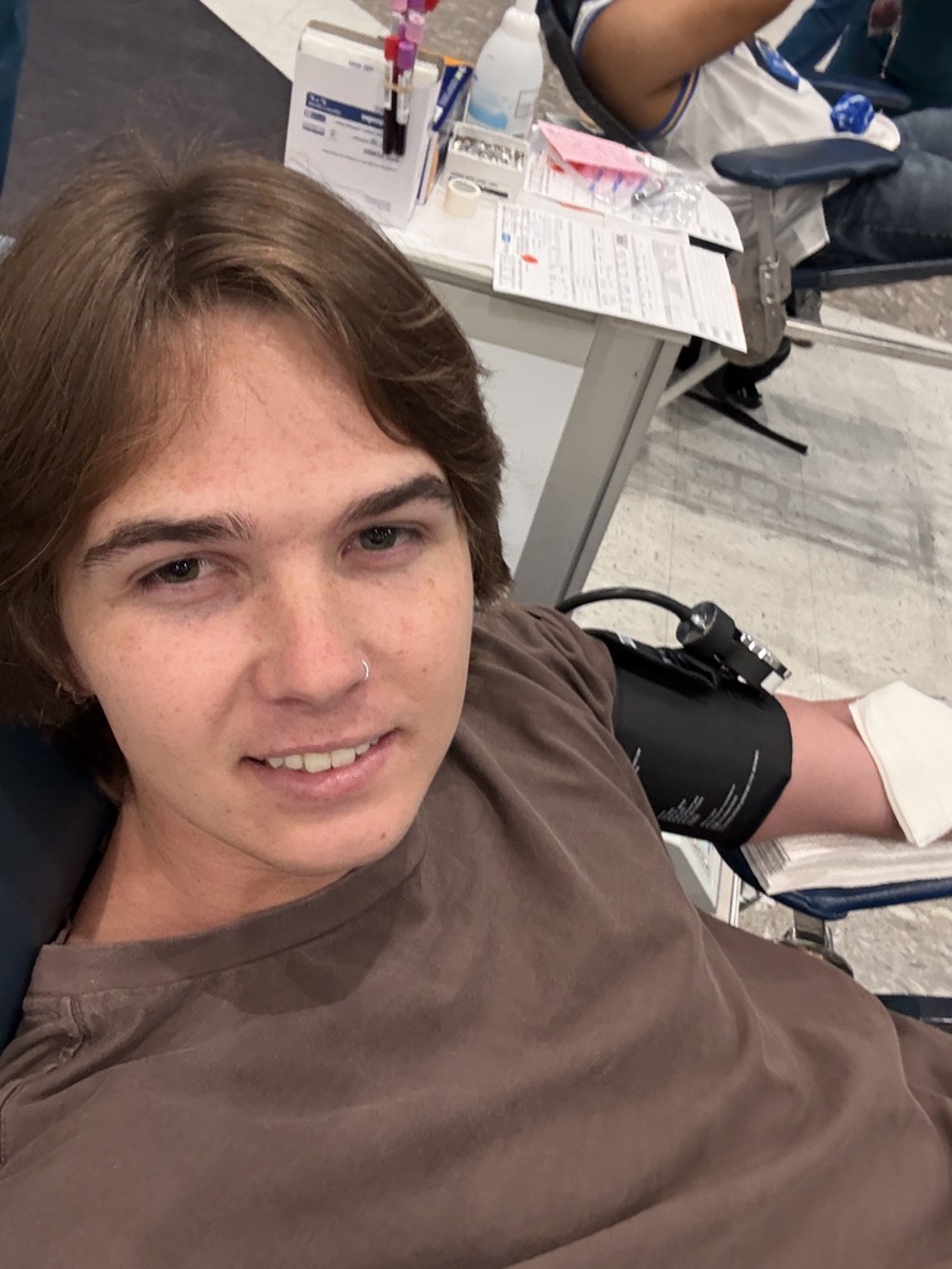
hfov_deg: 46.8
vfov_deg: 60.0
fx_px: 1100
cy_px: 634
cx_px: 476
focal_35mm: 30
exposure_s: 1/40
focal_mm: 2.69
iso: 320
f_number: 1.9
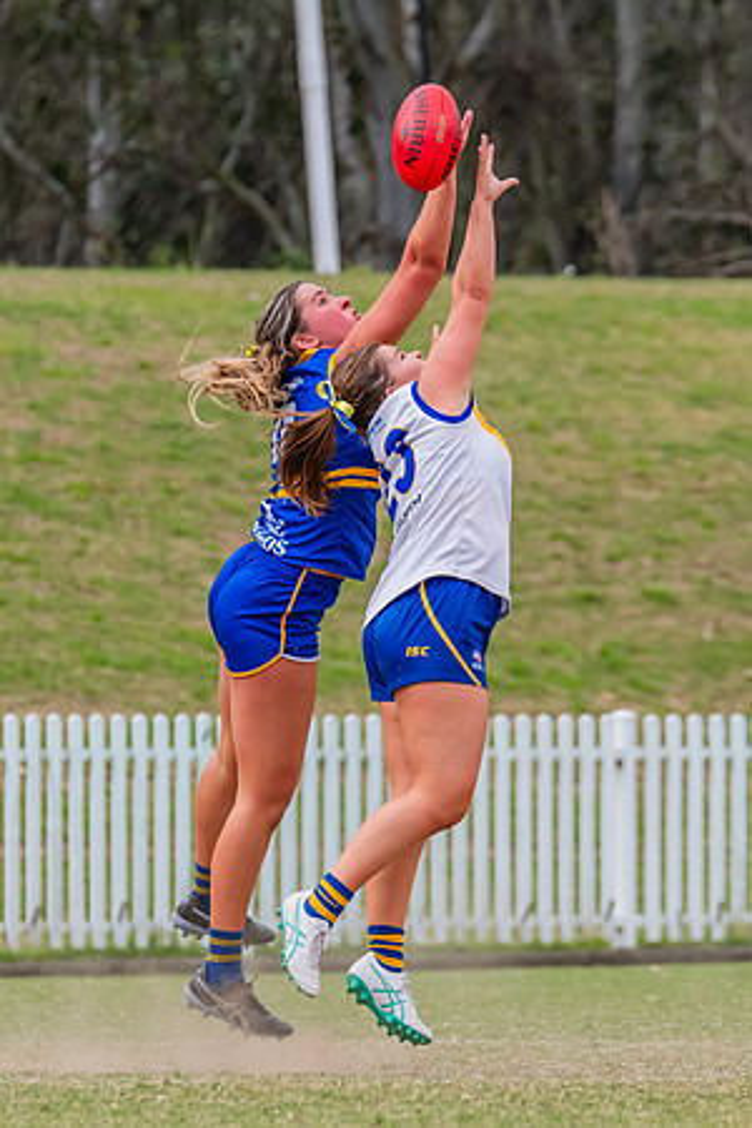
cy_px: 563
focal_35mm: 688
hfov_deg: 2.0
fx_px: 21569
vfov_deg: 3.0
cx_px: 325
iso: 800
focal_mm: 420
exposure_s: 1/1250
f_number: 8
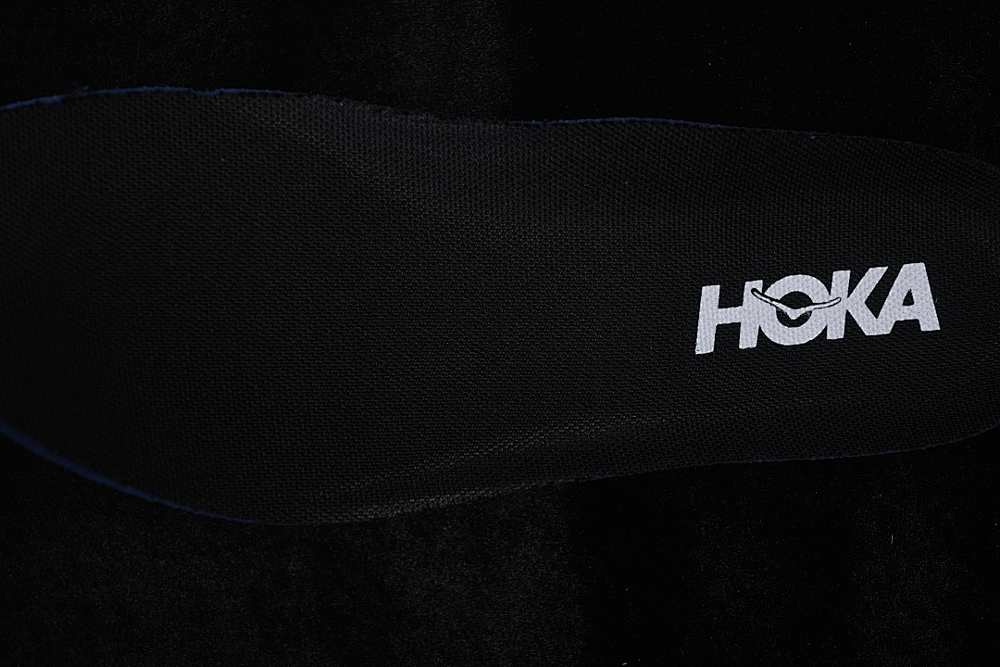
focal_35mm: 75
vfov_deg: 18.2
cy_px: 334
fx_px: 2083
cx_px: 500
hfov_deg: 27.0
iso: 160
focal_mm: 50
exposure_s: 1/60
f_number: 6.3
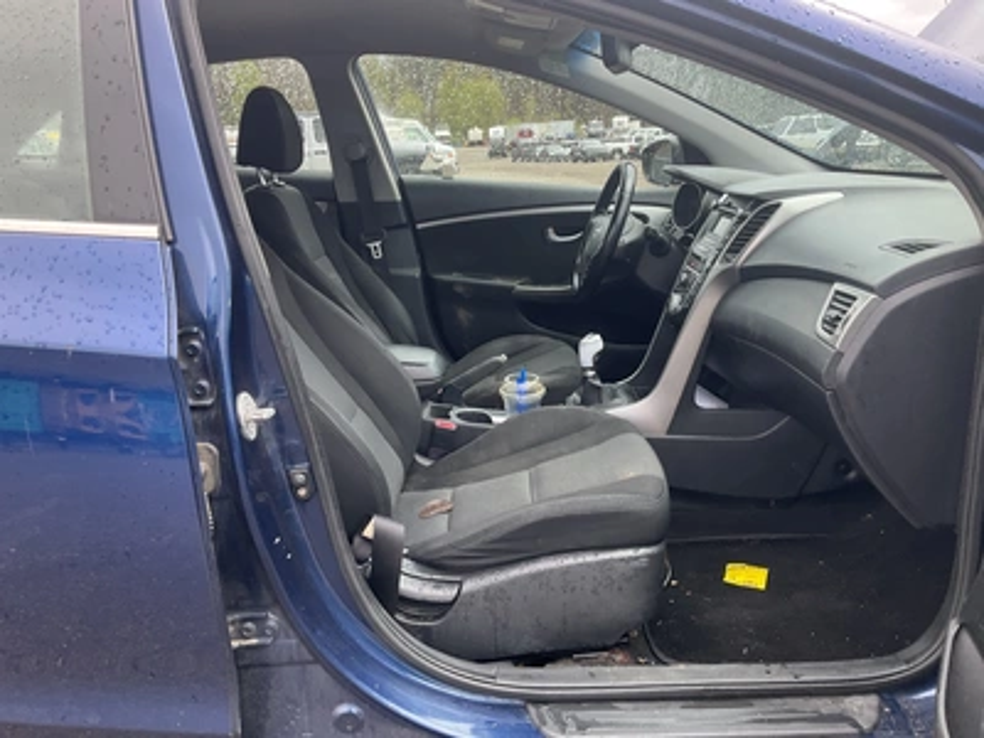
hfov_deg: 61.7
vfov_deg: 48.2
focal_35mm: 29
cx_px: 492
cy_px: 369
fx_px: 824
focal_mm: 3
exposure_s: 1/197
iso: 20
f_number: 1.8
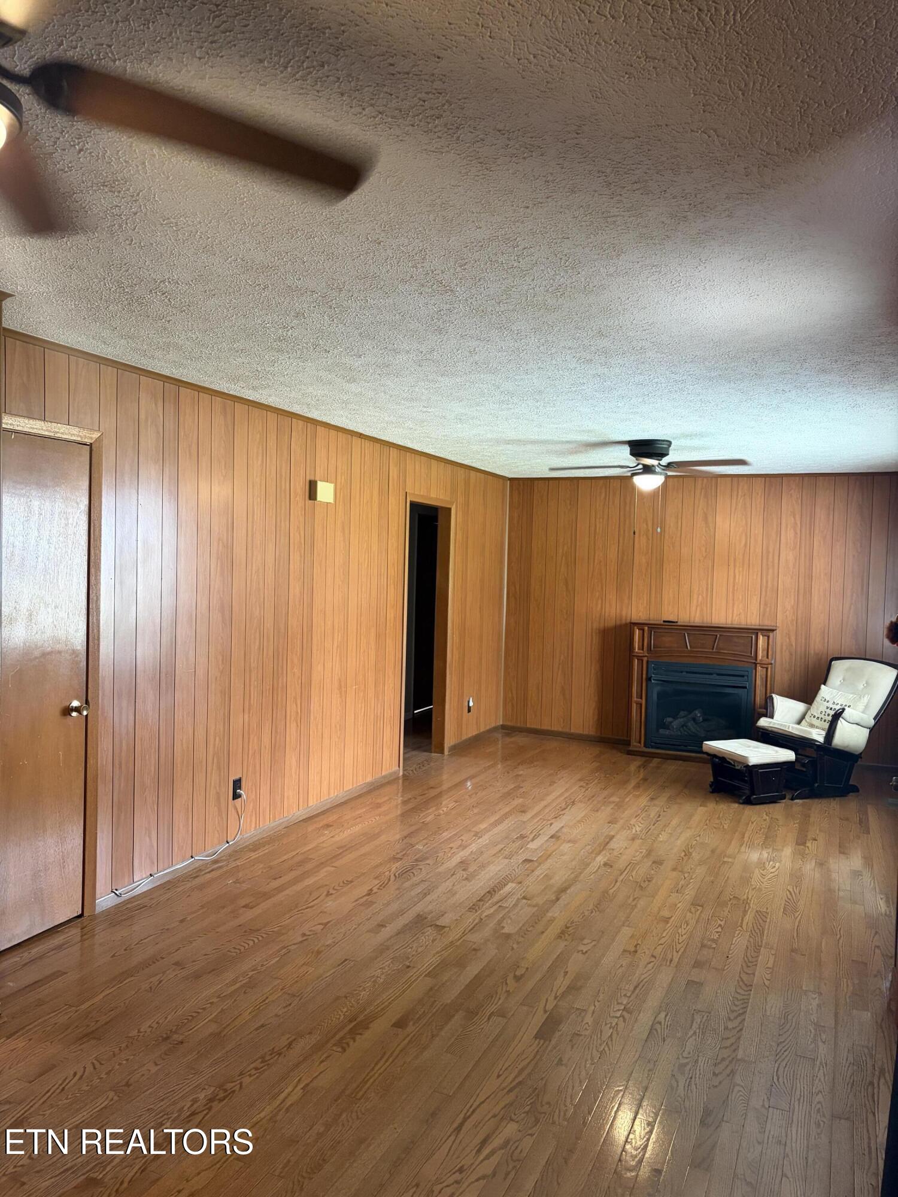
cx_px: 449
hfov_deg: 53.1
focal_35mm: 26
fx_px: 899
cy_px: 598
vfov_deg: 67.3
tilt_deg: -2.0
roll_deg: -1.3
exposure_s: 1/60
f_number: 1.6
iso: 250
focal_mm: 5.96
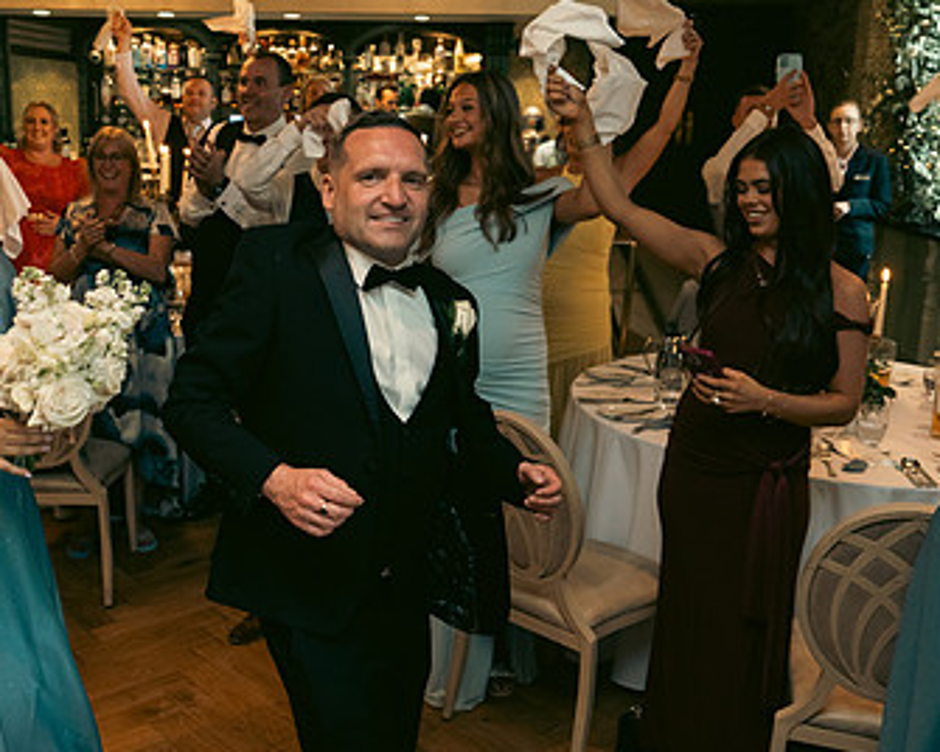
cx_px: 384
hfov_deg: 46.6
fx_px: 1085
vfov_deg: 38.2
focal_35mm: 39
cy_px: 363
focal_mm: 24
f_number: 3.5
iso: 2500
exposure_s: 1/160
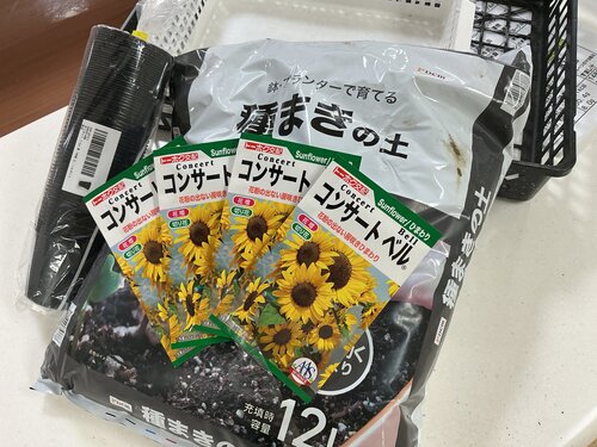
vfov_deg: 48.2
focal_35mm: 29
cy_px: 224
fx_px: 500
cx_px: 298
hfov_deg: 61.7
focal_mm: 3
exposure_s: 1/60
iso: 40
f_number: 1.8
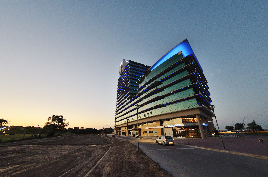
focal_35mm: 16
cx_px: 134
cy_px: 88
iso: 400
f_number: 2.8
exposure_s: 1/50
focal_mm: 10.5
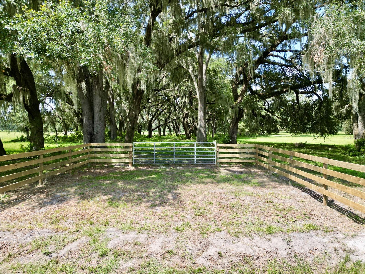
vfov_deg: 56.8
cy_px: 137
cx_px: 182
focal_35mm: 24
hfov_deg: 71.6
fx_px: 253
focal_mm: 6.72
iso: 110
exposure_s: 1/1000
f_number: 1.7
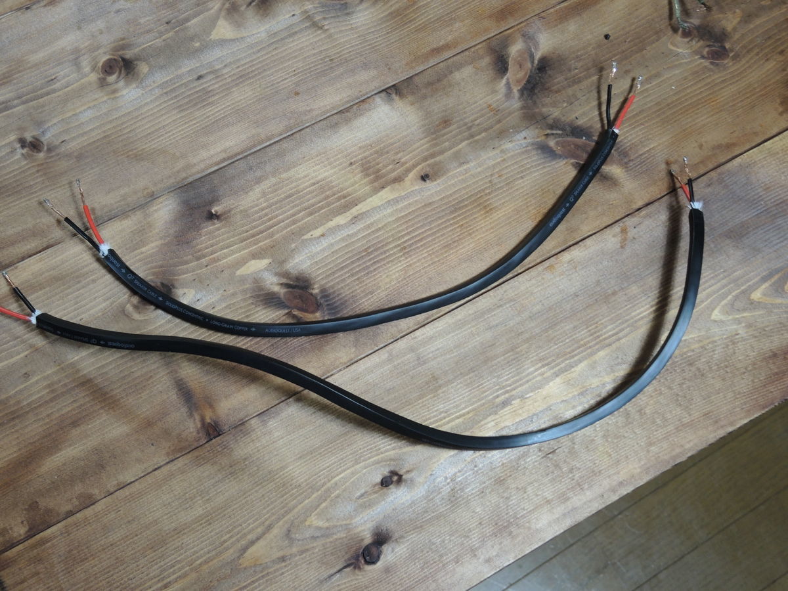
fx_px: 1138
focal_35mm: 50
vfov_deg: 29.1
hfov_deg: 38.2
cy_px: 296
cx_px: 394
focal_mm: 11
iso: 400
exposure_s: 1/15
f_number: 2.8
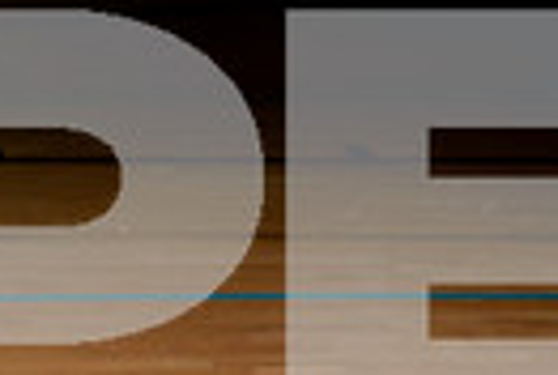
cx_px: -294
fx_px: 3573
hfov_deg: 8.7
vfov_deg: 5.9
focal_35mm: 230
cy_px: -279
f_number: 7.1
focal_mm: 50
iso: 250
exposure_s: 1/250
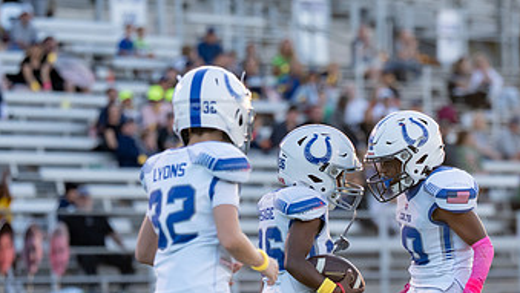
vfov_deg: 3.4
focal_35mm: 362
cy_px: 272
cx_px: 430
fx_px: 4993
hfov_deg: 6.0
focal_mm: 135
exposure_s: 1/1250
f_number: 2.8
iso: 640
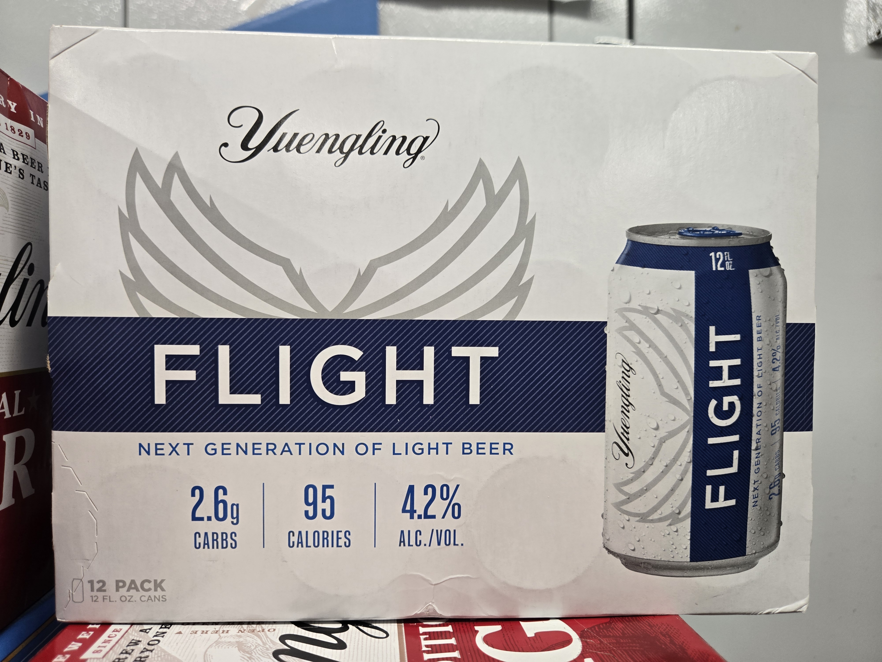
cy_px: 331
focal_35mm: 23
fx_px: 586
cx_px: 441
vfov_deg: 58.9
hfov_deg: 73.9
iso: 100
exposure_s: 1/120
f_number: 1.8
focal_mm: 5.4
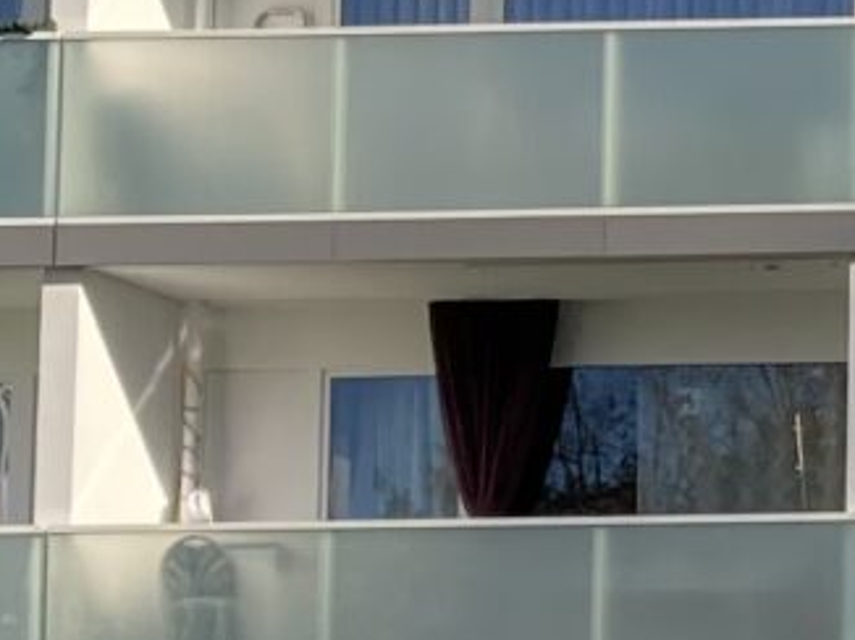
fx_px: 5430
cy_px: 656
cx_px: 2555
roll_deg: +0.0
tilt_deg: +5.5
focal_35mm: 220
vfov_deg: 6.7
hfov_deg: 7.8
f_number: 1.8
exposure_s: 1/1080
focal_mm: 3.99
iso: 20
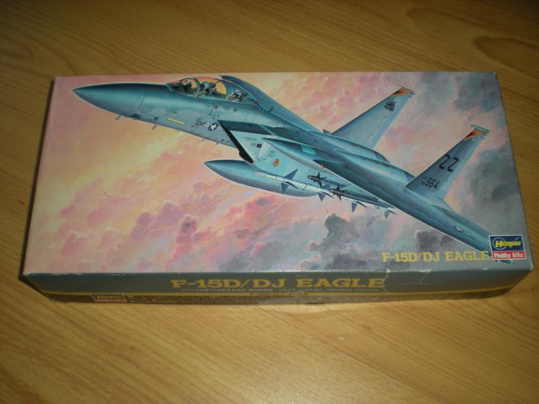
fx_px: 592
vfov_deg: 37.7
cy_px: 202
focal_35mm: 38
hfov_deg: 49.0
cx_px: 270
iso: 64
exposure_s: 1/60
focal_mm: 6.3
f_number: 3.1
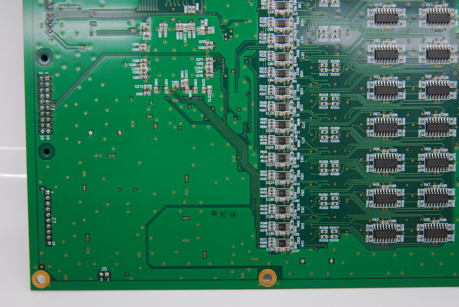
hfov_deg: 35.0
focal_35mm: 57
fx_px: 728
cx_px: 230
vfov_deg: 23.8
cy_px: 154
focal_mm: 38
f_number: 3.2
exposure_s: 1/160
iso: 800
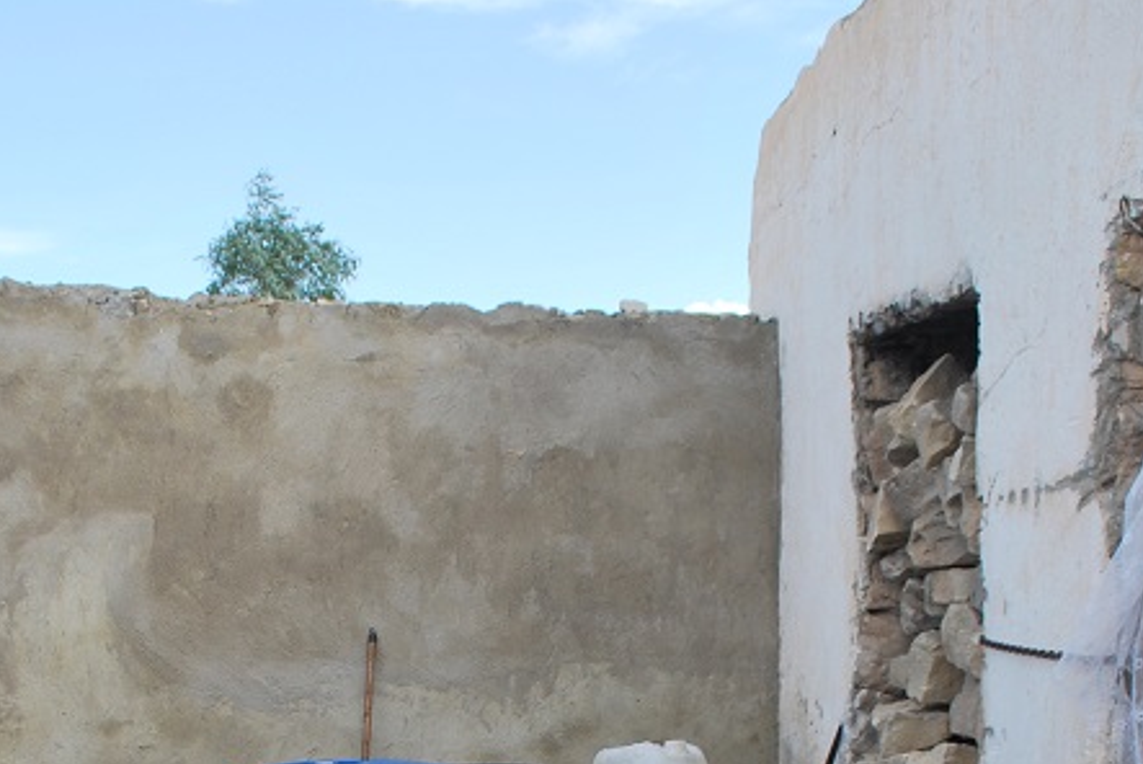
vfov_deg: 21.1
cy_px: 858
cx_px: 397
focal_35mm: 61
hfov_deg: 32.6
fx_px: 1938
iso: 100
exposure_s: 1/160
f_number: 6.3
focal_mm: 18
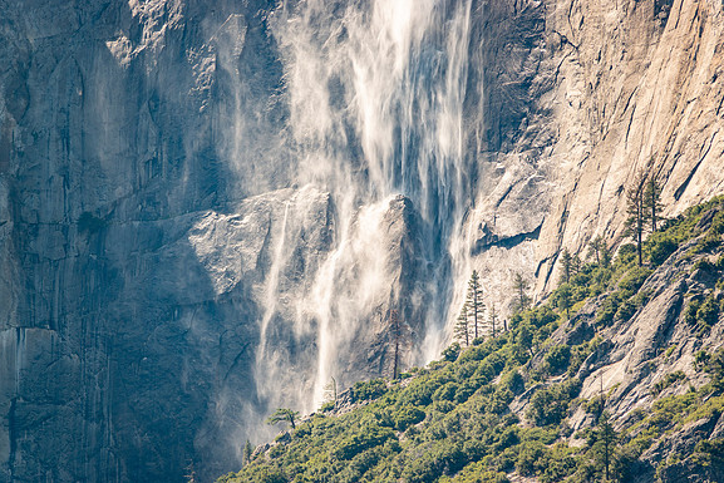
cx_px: 363
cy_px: 242
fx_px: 7885
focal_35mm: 392
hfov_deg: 5.3
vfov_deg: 3.5
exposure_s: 1/500
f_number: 4
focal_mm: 143.15
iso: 125
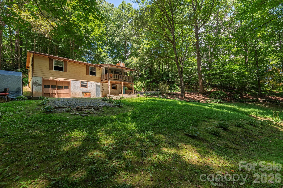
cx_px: 142
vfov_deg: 81.2
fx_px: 110
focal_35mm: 14
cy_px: 94
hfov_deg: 104.2
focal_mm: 14
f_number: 8
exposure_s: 1/500
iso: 320
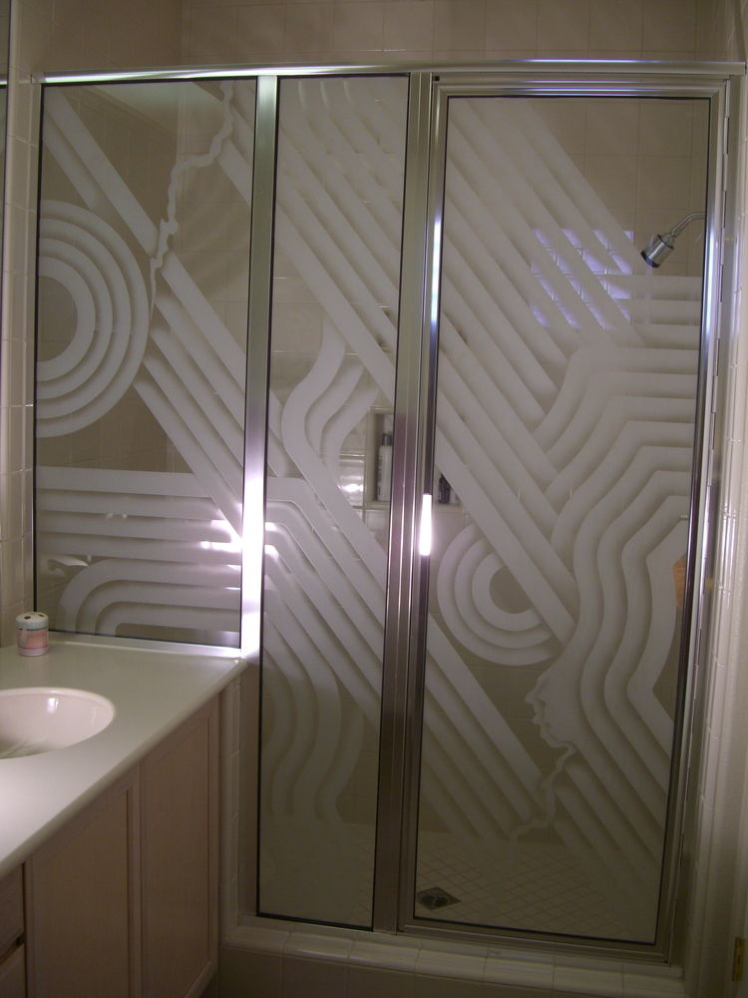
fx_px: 1095
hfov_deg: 37.7
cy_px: 499
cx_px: 374
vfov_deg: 49.0
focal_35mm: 38
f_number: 2.8
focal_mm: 7.9
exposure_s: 1/80
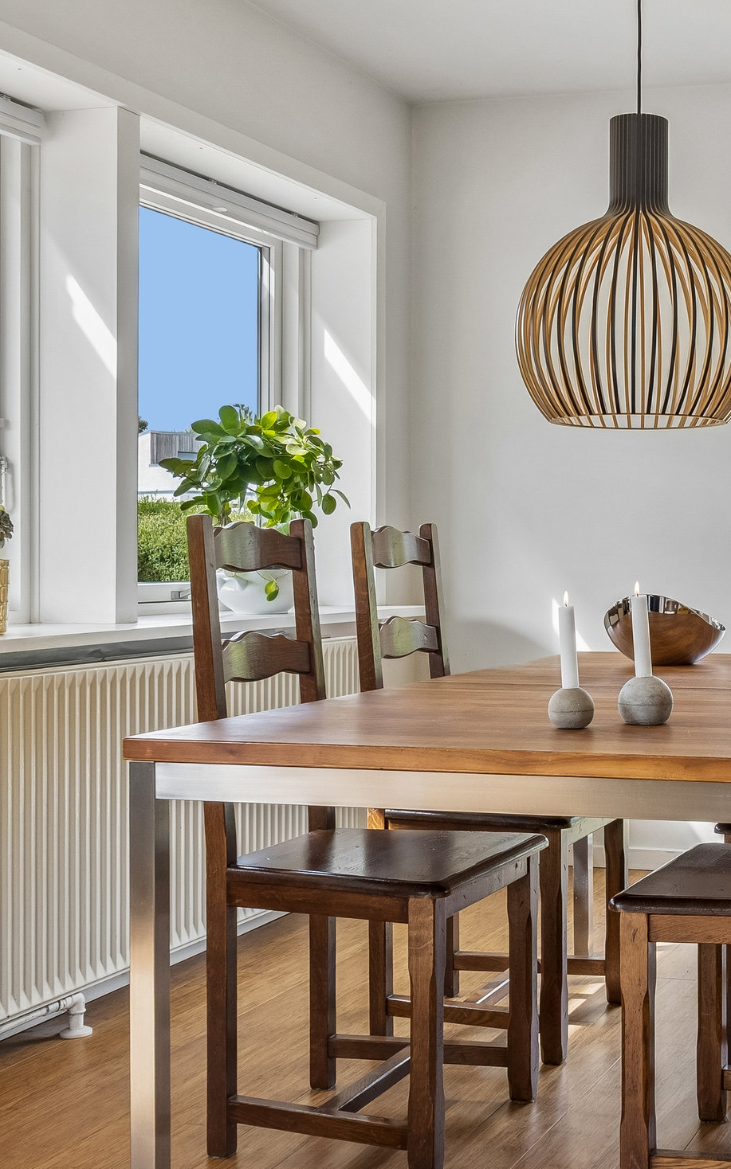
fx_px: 1644
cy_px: 538
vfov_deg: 39.2
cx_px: 698
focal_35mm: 52
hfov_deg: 24.2
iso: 200
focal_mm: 16.5
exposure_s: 1/15
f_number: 8
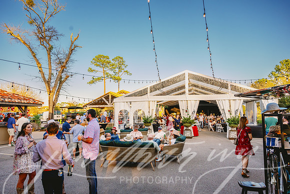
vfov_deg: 53.2
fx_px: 193
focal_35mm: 24
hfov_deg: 73.7
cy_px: 97
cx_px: 145
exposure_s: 1/1000
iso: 640
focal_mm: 24
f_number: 5
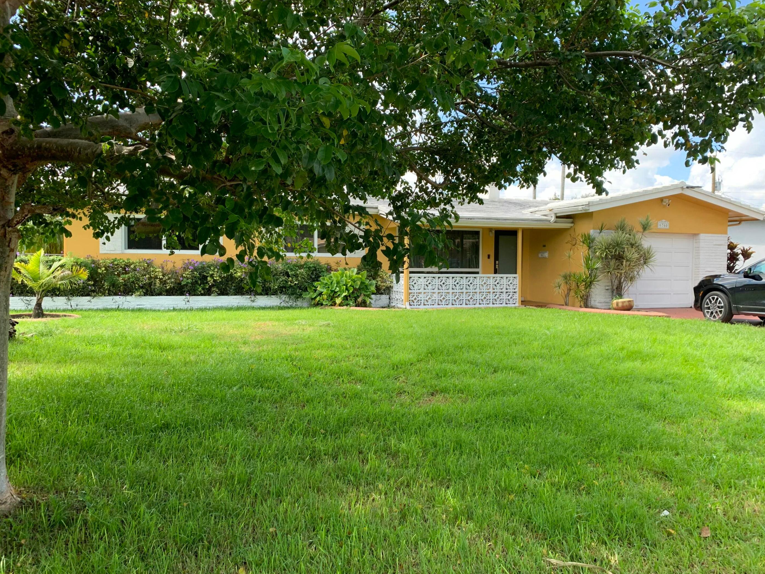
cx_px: 396
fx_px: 597
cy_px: 296
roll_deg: -2.9
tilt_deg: +0.5
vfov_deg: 51.3
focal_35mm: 27
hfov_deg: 65.3
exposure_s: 1/314
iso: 25
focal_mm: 4.25
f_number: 1.8
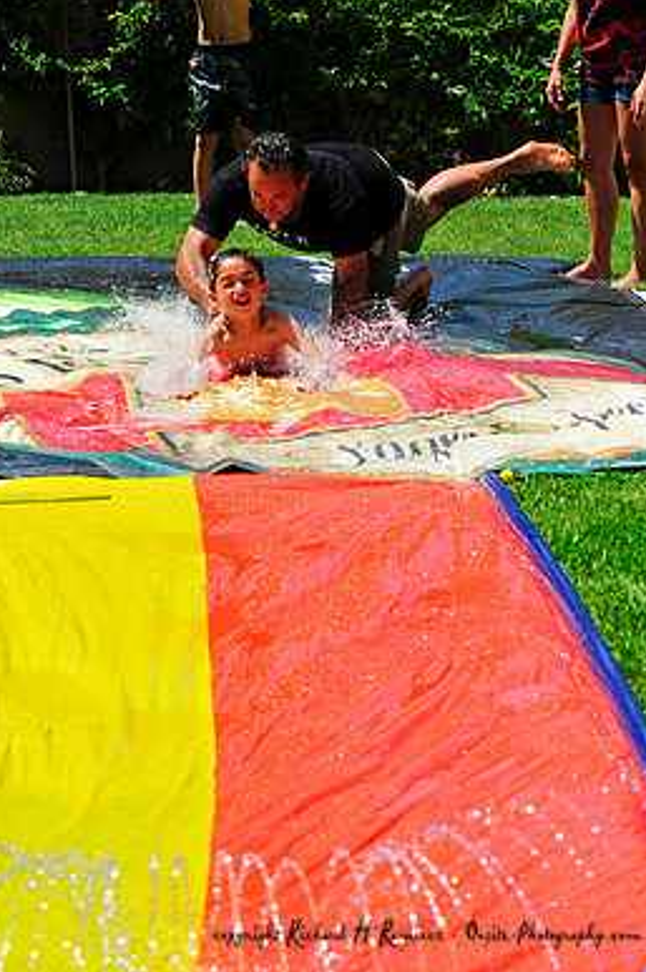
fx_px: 3292
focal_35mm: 122
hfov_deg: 11.2
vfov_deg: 16.8
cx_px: 283
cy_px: 435
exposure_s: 1/640
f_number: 7.1
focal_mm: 70
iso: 200
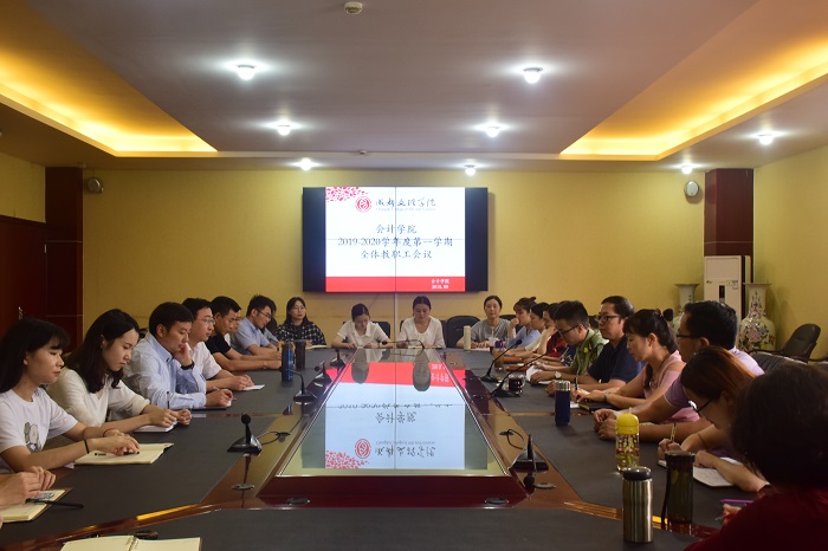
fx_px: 897
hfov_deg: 49.6
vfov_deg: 34.2
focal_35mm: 39
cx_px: 414
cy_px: 276
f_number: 8
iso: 640
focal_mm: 26
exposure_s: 1/40
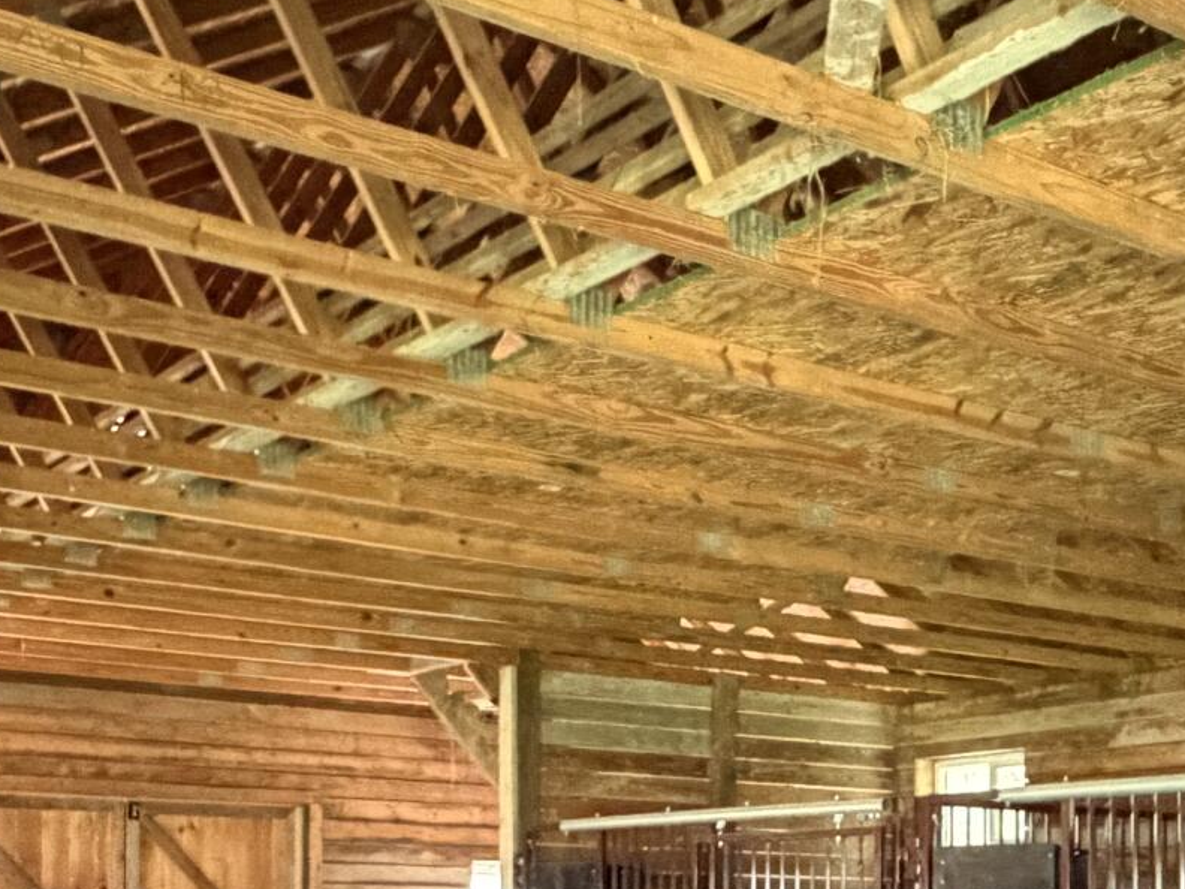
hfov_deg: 36.2
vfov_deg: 26.1
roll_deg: +0.4
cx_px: 619
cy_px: 893
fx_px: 1814
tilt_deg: +1.1
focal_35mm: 53
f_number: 2.2
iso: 1250
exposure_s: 1/60
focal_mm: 2.22
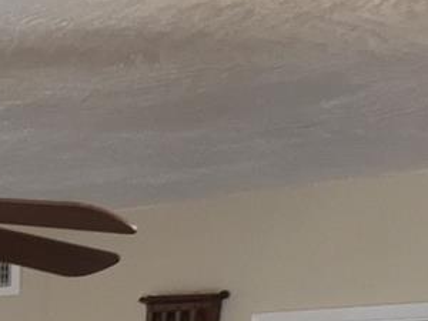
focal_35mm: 145
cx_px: -482
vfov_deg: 9.6
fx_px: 1793
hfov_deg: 11.9
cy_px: 635
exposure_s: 1/30
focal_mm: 4.15
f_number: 2.2
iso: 50
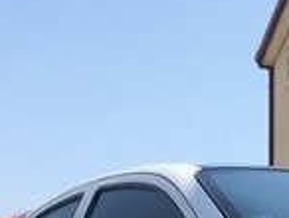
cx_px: 396
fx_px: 1095
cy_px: 461
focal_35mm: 131
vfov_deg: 10.3
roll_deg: -0.8
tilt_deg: -4.1
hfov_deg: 14.3
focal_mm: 4.15
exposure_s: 1/1582
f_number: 2.2
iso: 32
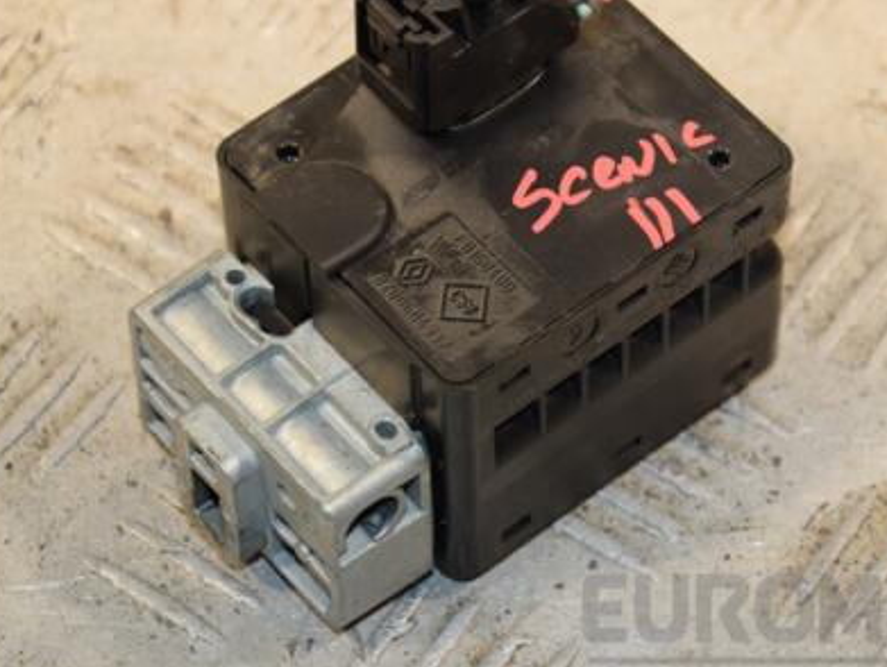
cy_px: 306
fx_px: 5104
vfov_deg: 7.5
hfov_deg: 9.9
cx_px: 540
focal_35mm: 199
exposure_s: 1/200
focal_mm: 90
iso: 800
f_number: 6.3
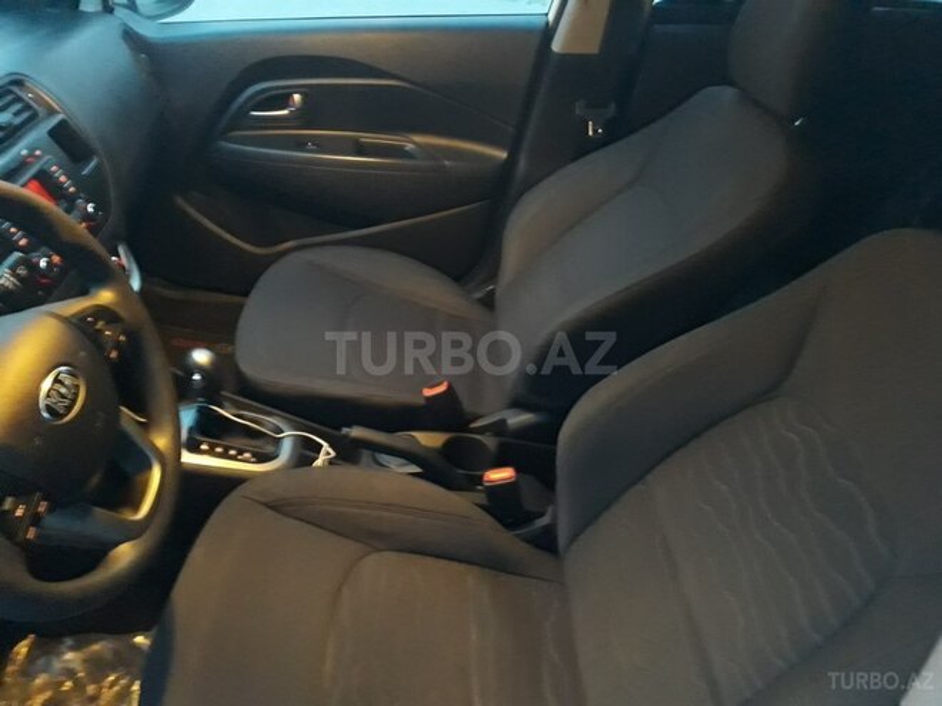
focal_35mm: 27
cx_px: 471
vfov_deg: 51.4
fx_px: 735
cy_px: 353
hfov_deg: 65.3
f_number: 1.9
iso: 800
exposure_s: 1/10
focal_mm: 3.6
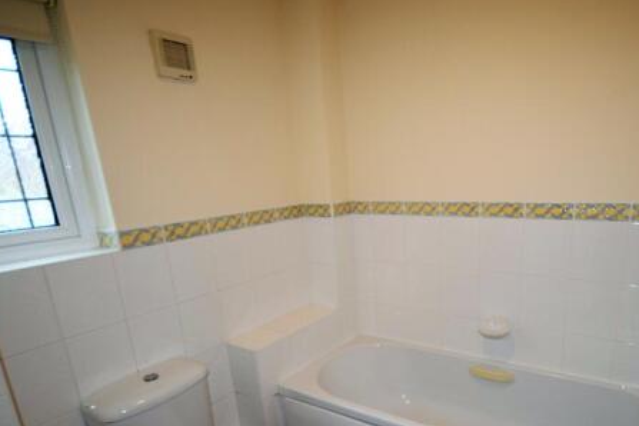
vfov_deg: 56.0
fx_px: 390
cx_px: 388
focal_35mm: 22
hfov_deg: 77.5
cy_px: 284
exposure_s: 1/80
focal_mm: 10
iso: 800
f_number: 4
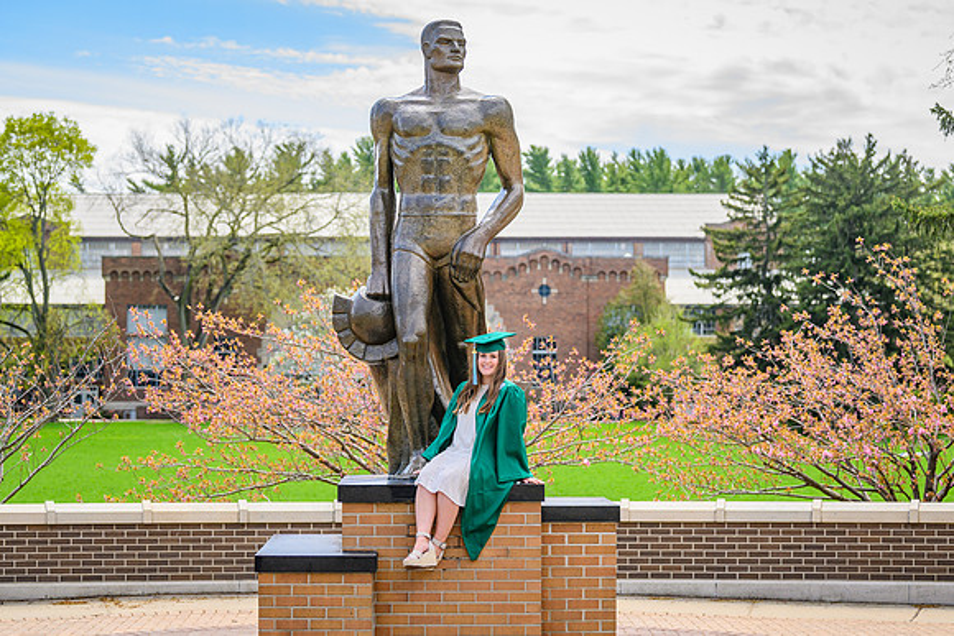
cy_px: 303
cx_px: 500
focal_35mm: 84
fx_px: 2223
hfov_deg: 24.2
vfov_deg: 16.3
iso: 400
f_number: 4
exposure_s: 1/2000
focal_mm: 80
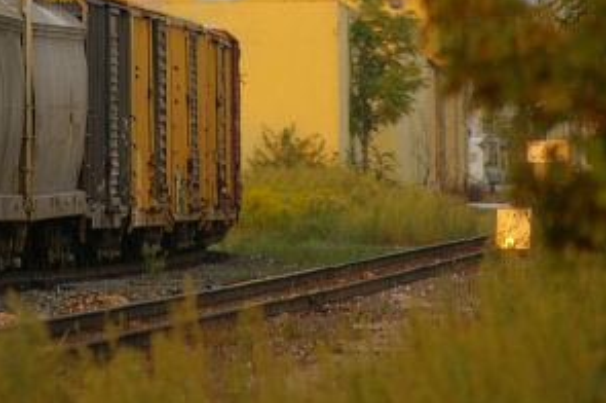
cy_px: -1
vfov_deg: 1.5
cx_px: 177
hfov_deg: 2.3
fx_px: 15402
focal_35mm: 916
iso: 200
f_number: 5.6
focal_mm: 300
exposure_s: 1/125
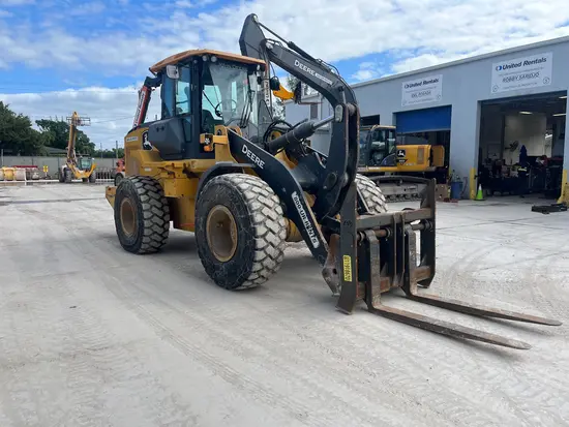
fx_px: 428
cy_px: 214
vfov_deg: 53.1
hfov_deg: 67.3
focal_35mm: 26
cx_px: 284
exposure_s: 1/2513
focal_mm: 5.1
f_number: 1.6
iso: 50
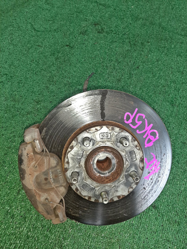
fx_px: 187
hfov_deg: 53.1
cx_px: 94
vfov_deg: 67.3
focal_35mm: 26
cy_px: 124
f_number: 1.7
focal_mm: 3.93
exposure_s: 1/50
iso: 127
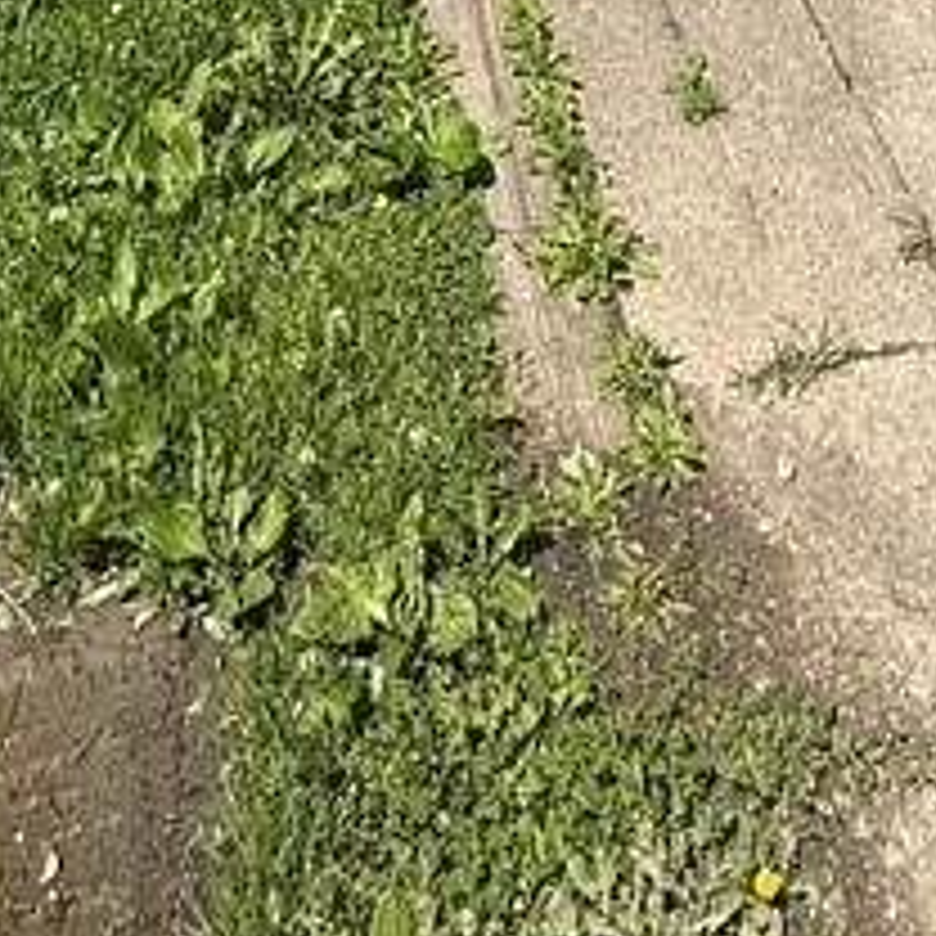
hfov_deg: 28.2
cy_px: -1354
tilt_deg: +6.5
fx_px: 1866
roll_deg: +2.9
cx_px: 446
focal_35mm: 61
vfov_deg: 14.9
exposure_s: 1/2611
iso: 50
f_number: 2.2
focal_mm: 2.22
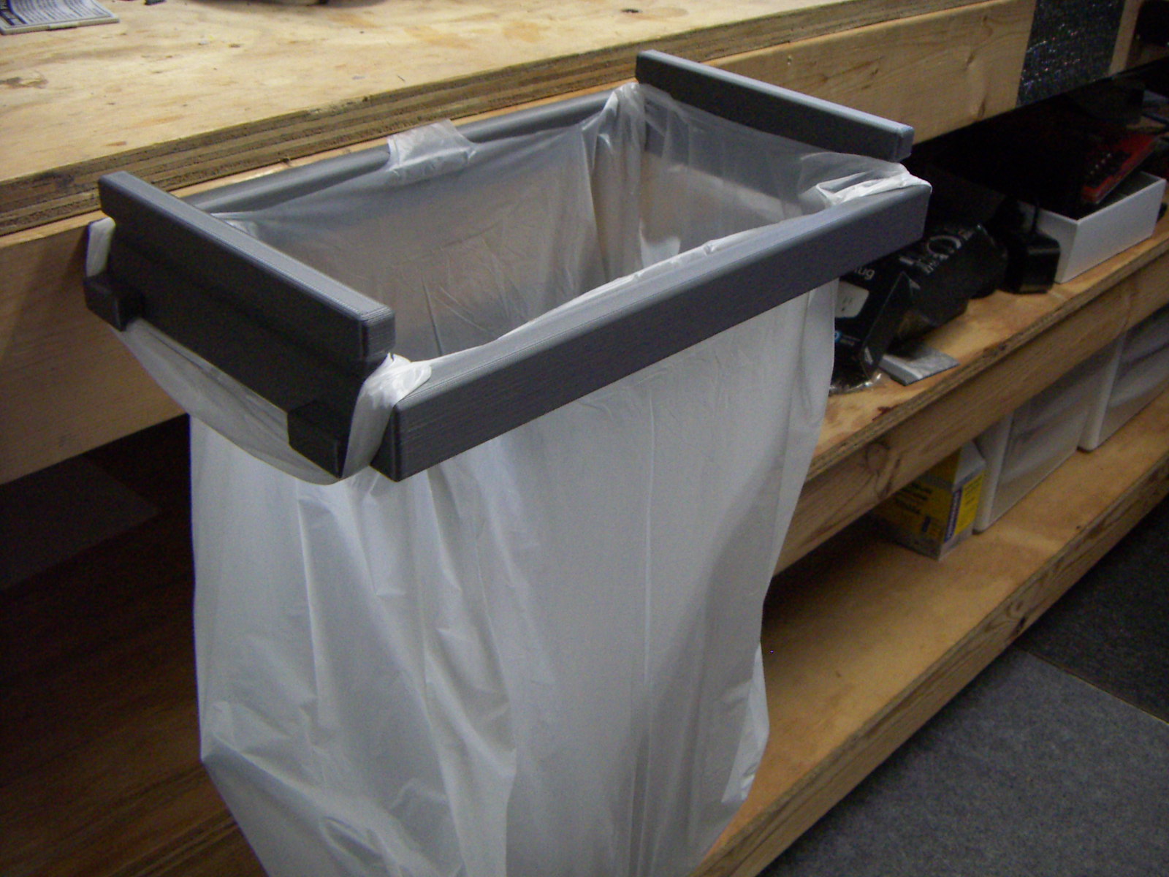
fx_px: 1216
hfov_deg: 51.4
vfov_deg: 39.7
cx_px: 584
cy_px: 438
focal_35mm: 36
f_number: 2.8
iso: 200
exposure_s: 1/30
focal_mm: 4.7
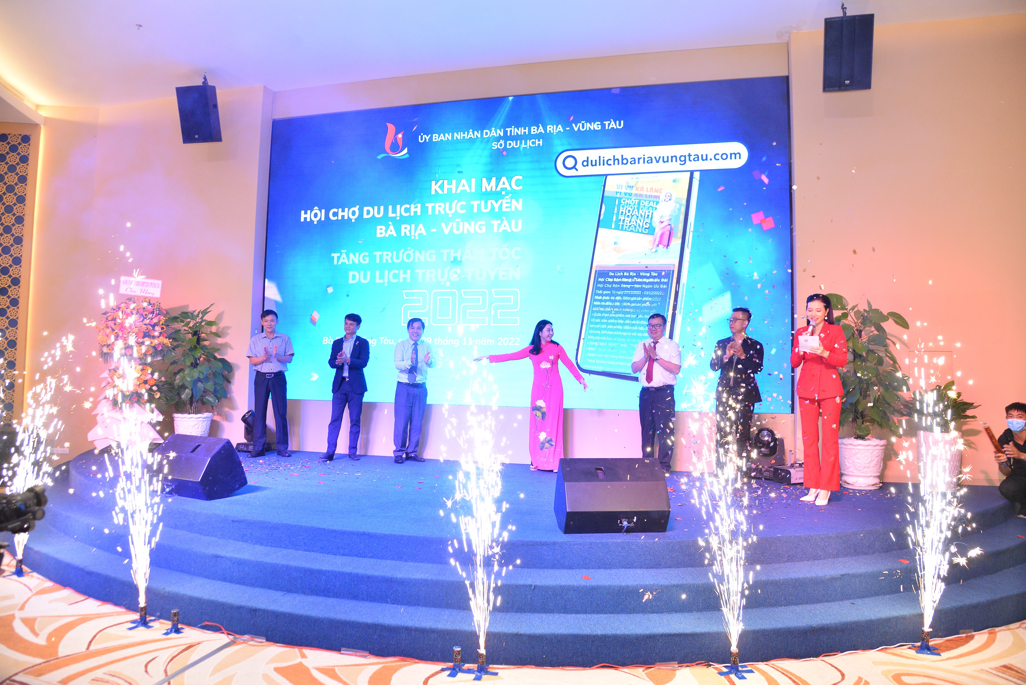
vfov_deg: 53.2
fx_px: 684
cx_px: 513
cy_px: 342
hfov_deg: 73.7
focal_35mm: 24
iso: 1600
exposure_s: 1/80
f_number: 5
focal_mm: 24
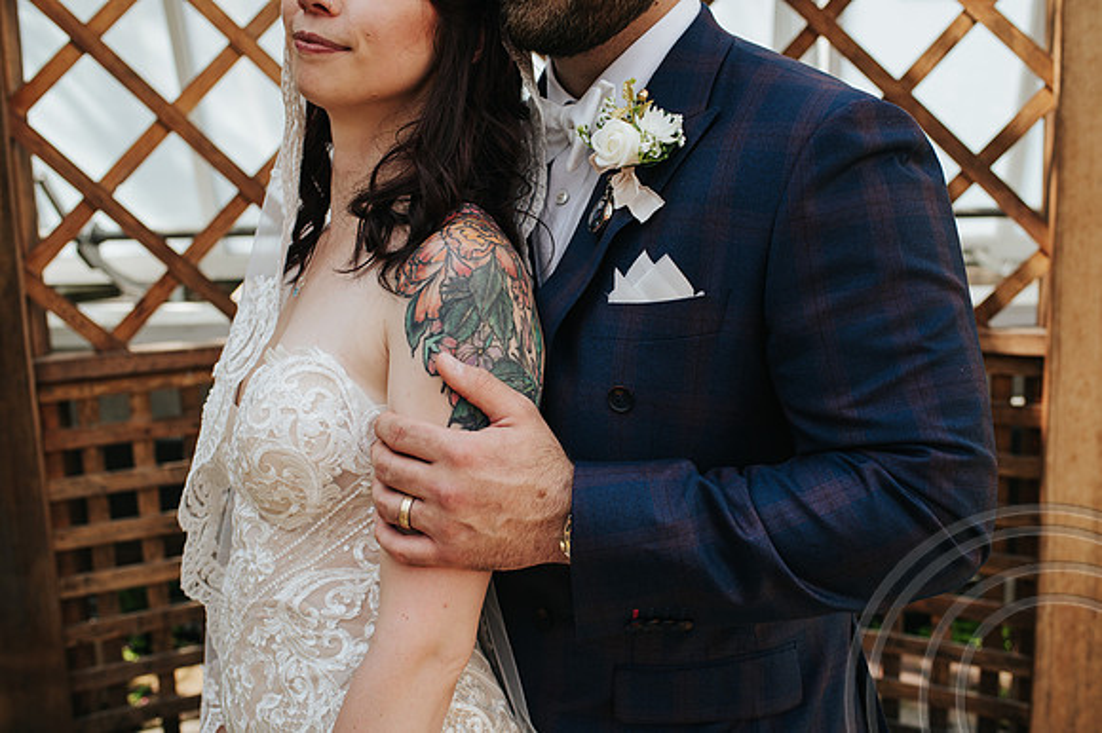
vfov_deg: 37.3
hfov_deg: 53.8
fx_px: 1086
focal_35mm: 35
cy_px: 372
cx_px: 552
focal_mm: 35
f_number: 3.5
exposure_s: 1/640
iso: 250
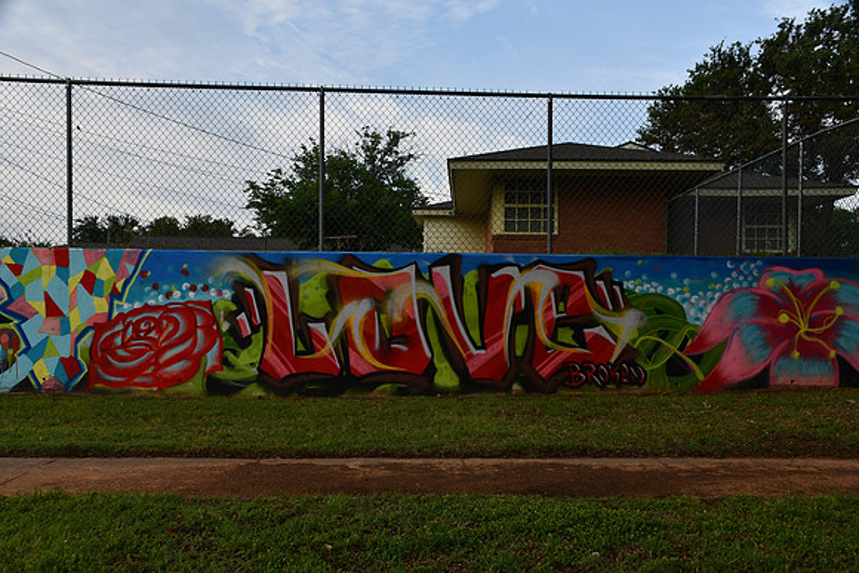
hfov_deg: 53.1
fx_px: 859
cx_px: 430
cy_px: 286
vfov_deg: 36.9
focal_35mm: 36
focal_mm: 24
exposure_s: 1/250
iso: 200
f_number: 8
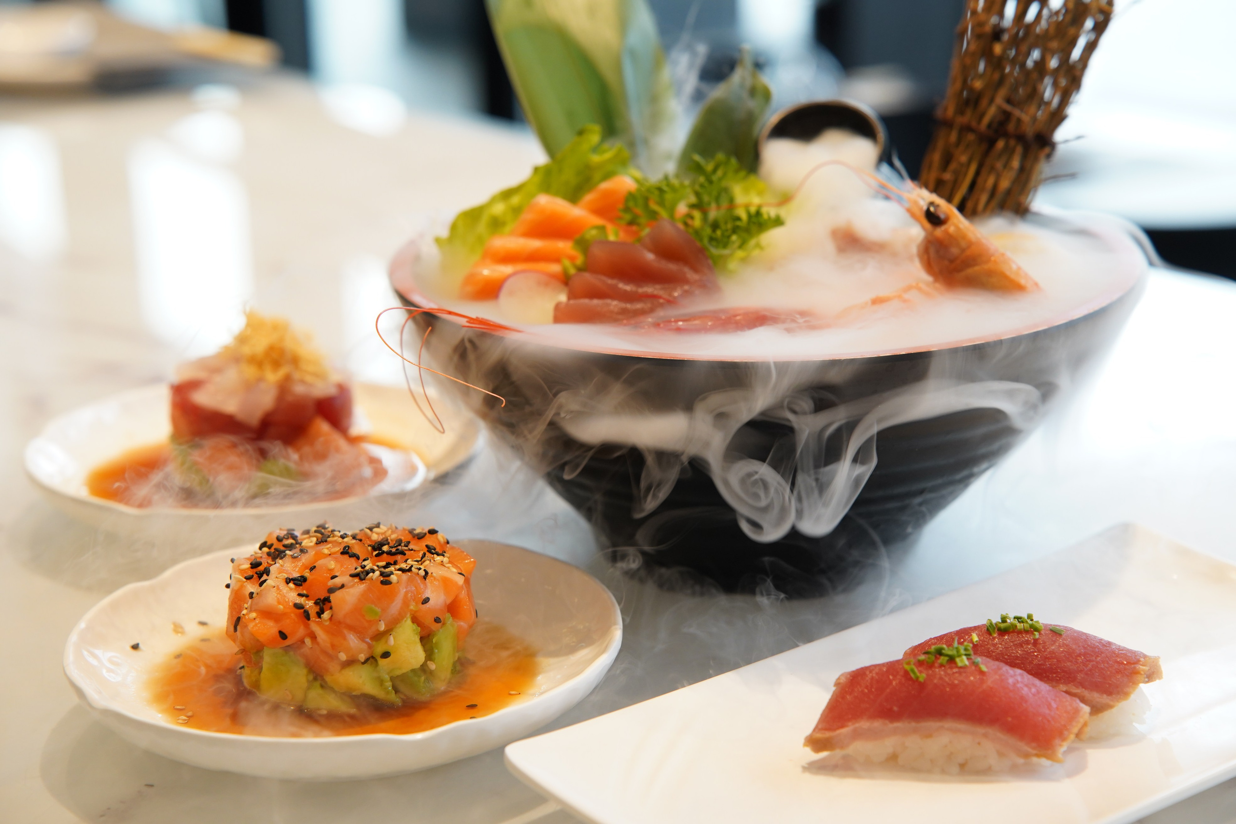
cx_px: 618
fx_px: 2575
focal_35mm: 75
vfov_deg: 18.2
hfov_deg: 27.0
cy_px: 412
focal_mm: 75
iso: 1250
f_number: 5.6
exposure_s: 1/100
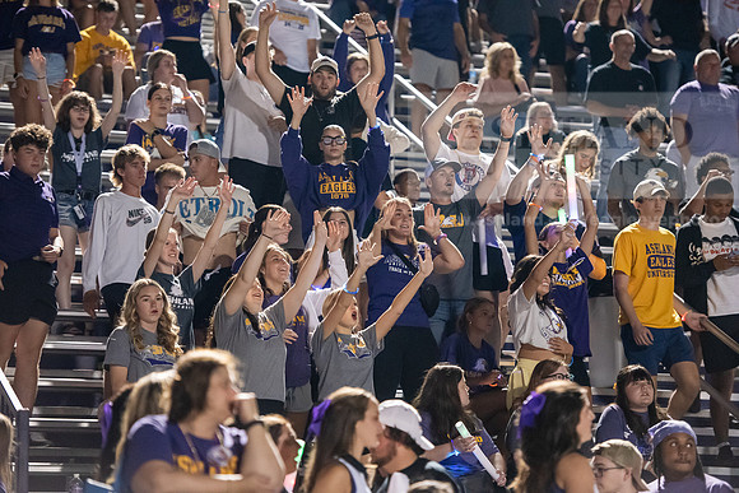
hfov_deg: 15.2
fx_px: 2772
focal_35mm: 135
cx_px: 370
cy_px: 246
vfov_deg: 10.2
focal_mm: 135
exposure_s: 1/400
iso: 5000
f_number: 3.2
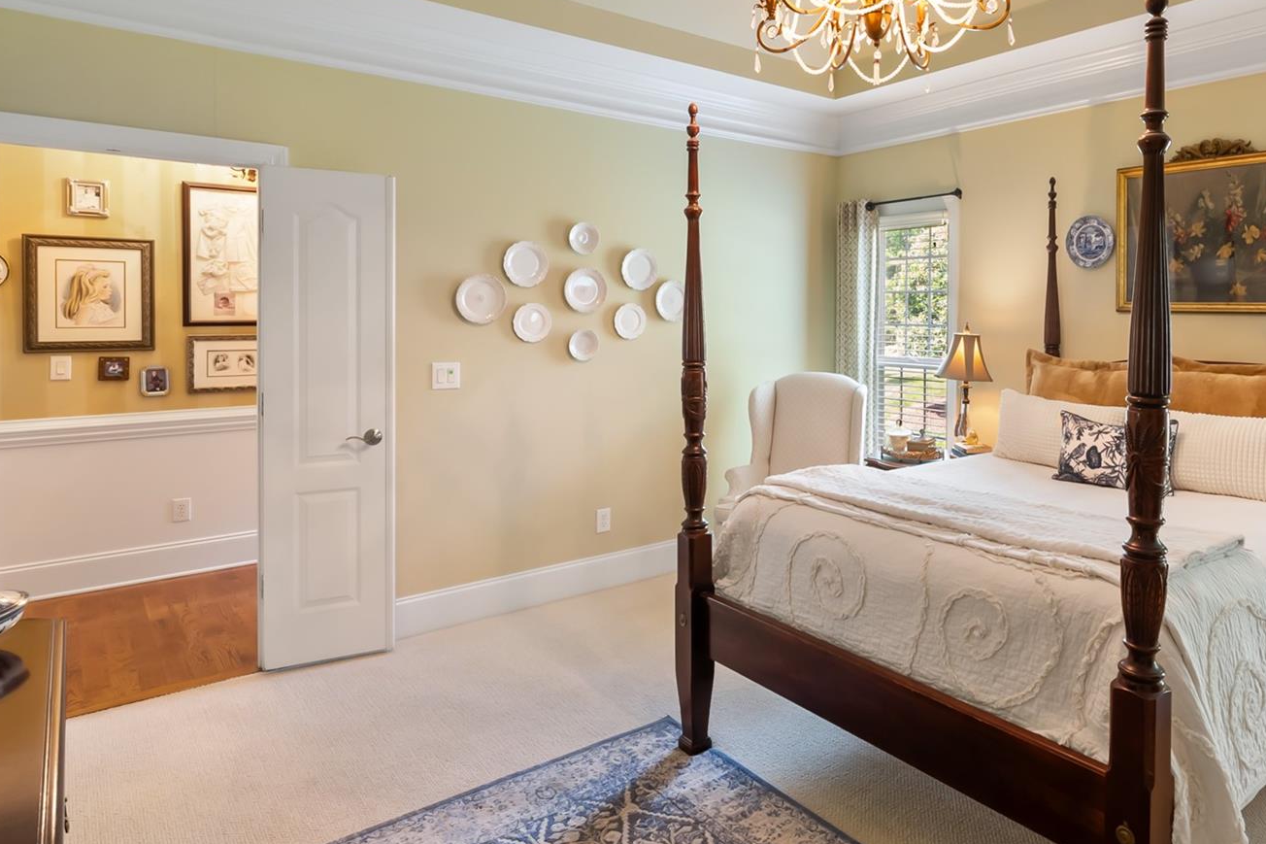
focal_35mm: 22
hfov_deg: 76.8
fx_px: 774
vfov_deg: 56.5
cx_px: 812
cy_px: 314
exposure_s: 5
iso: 100
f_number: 10
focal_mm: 14
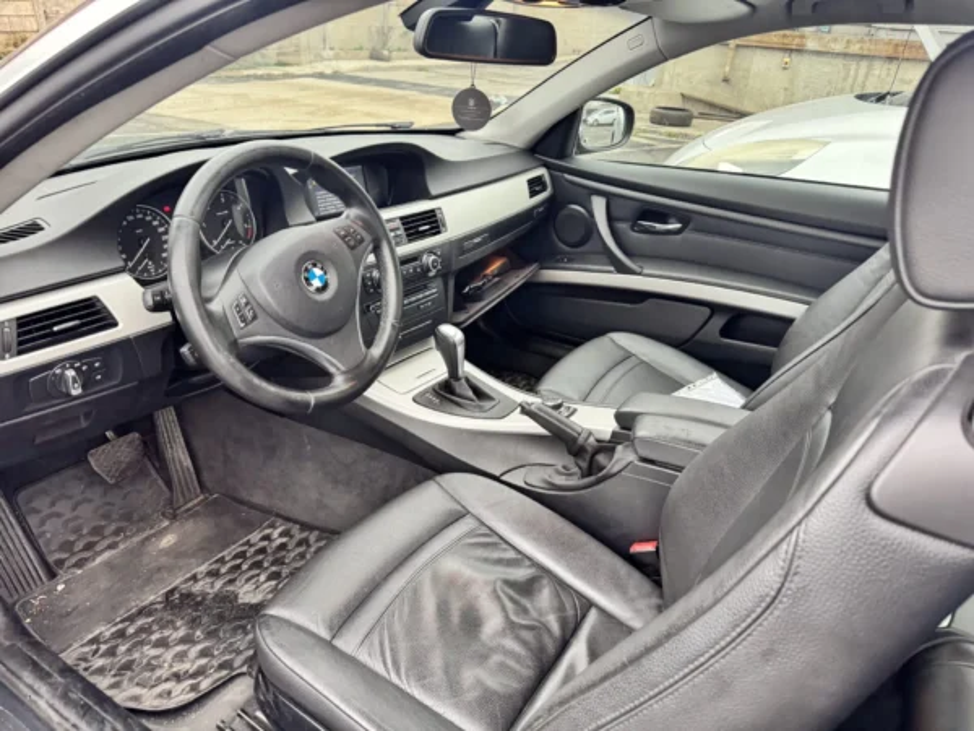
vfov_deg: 56.8
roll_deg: -3.8
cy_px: 366
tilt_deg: -26.6
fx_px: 675
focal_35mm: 24
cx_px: 487
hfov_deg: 71.6
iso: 200
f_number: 1.78
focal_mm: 6.76
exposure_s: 1/97
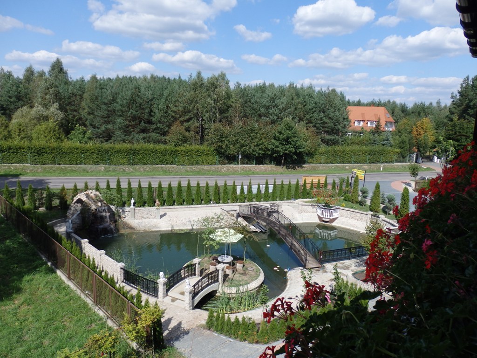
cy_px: 179
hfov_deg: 69.4
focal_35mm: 25
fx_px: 344
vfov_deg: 54.9
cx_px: 238
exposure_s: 1/200
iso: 100
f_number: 8.7
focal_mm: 4.5
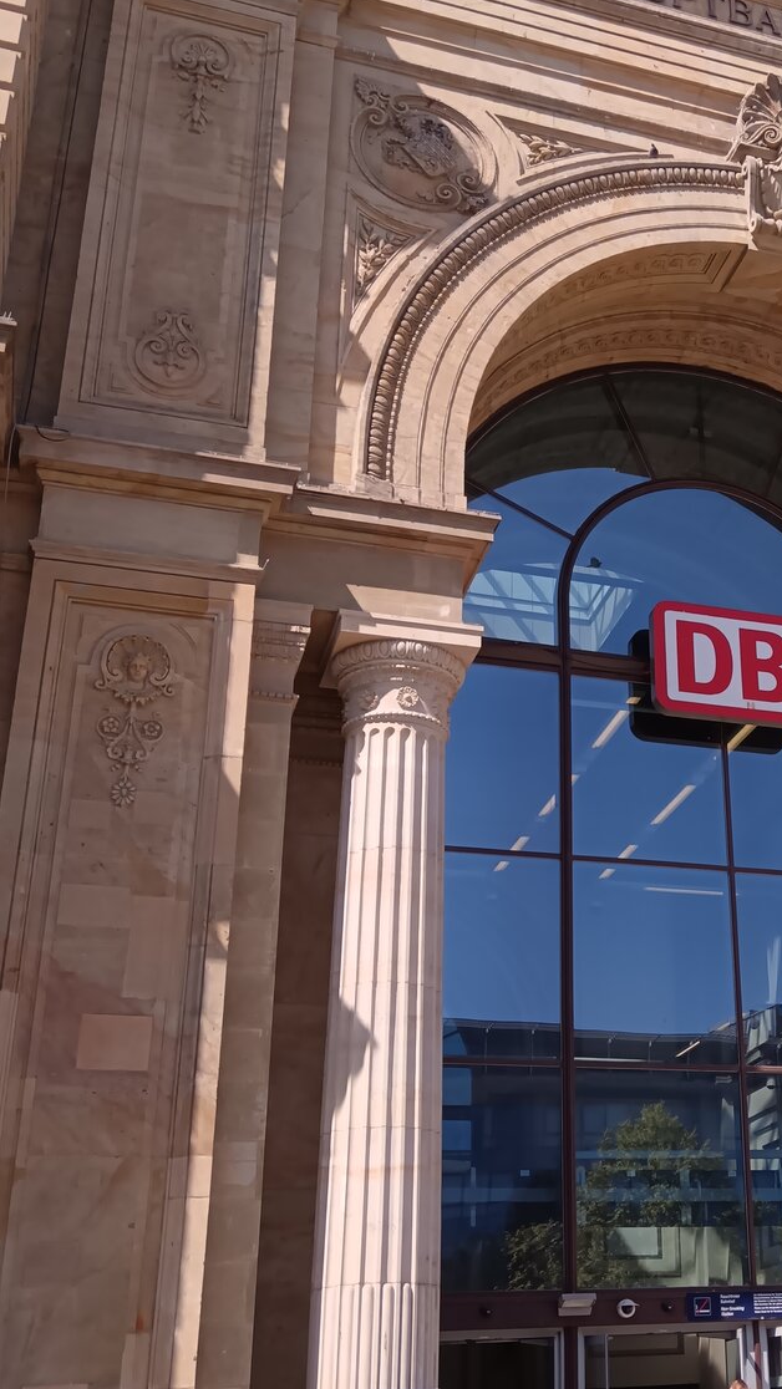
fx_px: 1658
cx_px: 756
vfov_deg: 45.5
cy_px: 679
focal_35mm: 45
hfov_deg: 25.4
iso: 173
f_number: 1.9
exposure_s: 1/900
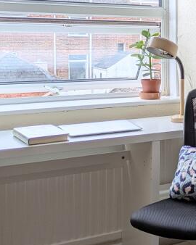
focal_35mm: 74
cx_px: 301
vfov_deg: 25.3
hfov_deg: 18.2
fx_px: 537
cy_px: 52
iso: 37
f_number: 1.89
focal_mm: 5.43
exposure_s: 1/133
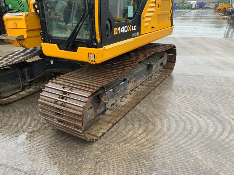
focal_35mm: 29
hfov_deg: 61.7
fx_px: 196
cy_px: 88
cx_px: 117
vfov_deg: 48.2
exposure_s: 1/122
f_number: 1.8
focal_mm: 3
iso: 32
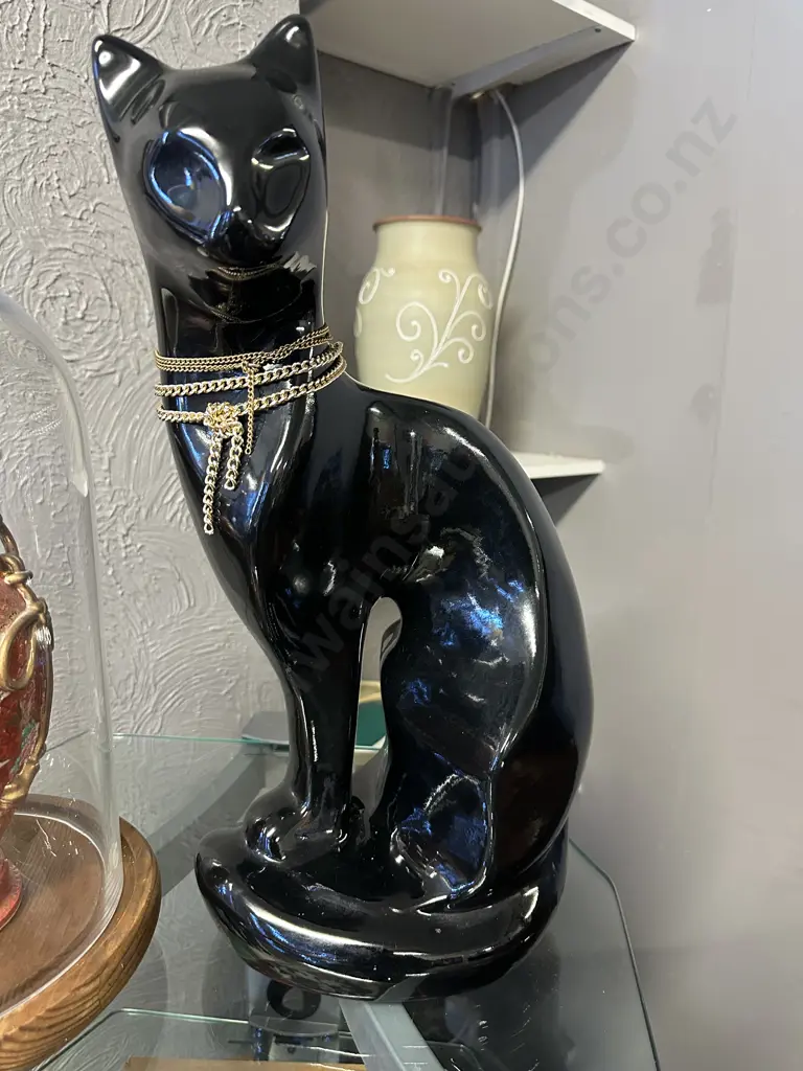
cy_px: 536
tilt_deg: -11.6
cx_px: 402
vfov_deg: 71.6
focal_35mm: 24
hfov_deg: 56.8
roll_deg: -1.6
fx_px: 742
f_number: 1.78
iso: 500
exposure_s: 1/50
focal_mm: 6.86
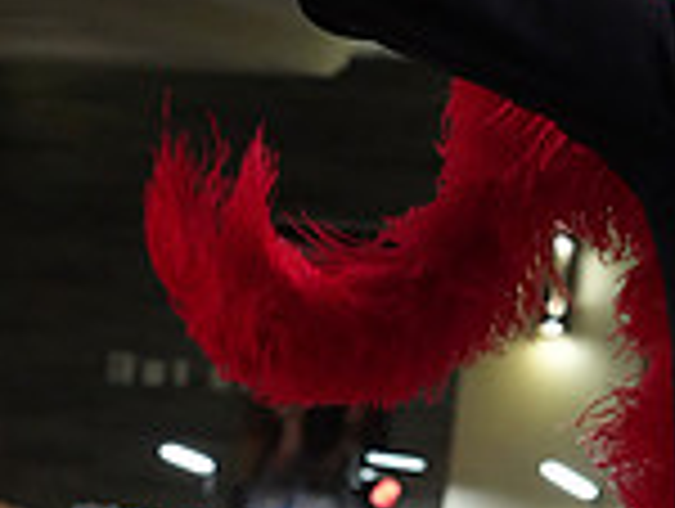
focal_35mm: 275
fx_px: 5371
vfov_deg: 5.3
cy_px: 935
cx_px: 614
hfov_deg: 7.2
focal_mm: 74
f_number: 5.6
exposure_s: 1/320
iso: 5000
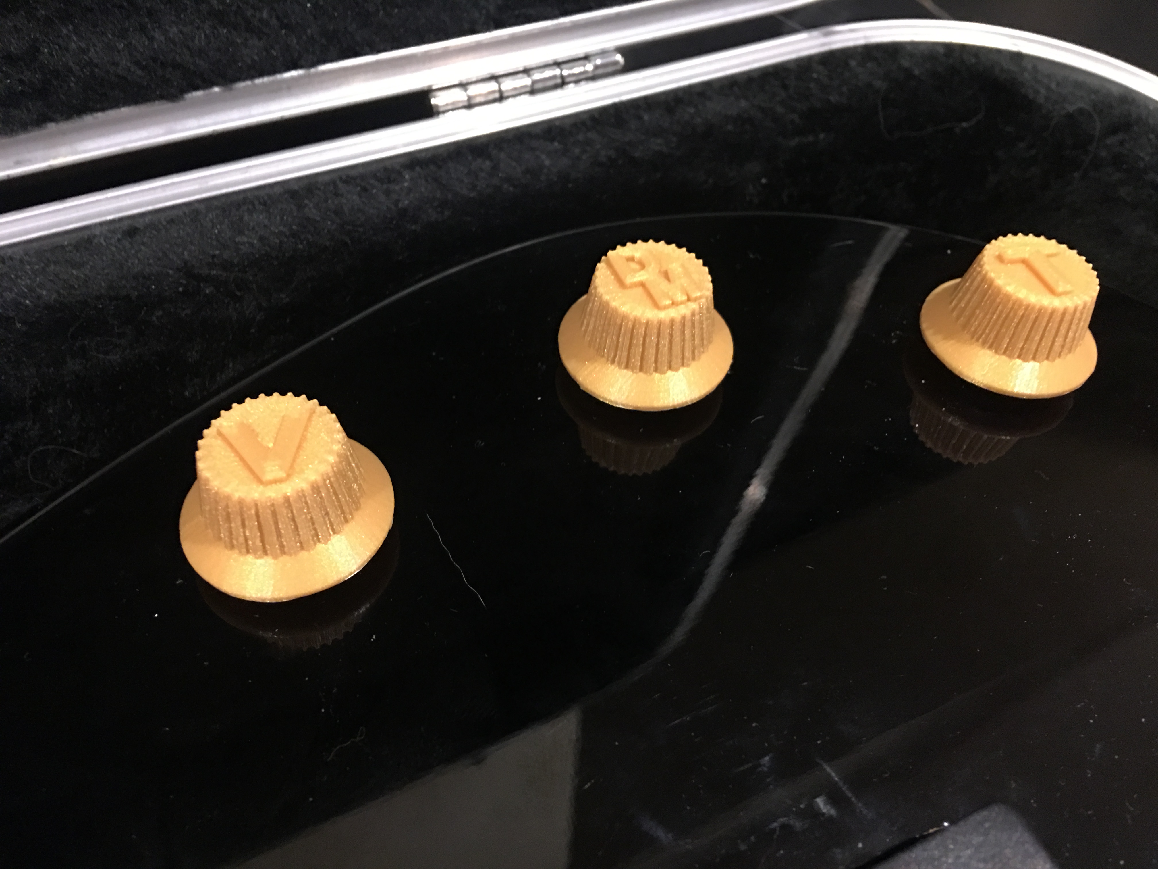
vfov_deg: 48.2
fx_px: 970
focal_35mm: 29
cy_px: 434
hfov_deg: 61.7
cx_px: 579
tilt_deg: -50.3
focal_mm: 4.15
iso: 160
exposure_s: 1/8
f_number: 2.2
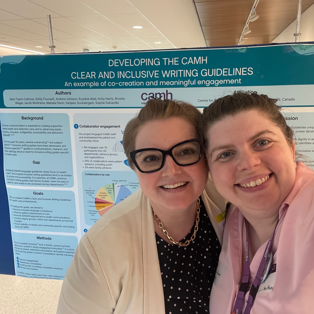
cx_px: 159
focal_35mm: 28
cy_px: 155
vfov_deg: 57.3
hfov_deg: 57.3
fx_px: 287
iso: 250
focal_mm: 2.71
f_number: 2.2
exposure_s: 1/60
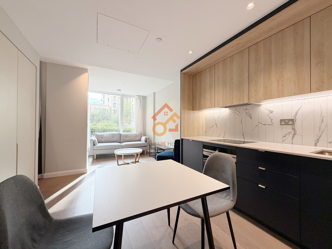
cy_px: 124
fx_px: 134
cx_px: 166
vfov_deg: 85.7
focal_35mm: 14
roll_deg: +0.5
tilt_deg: -0.2
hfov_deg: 102.1
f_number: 2.2
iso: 160
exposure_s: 1/121
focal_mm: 2.22
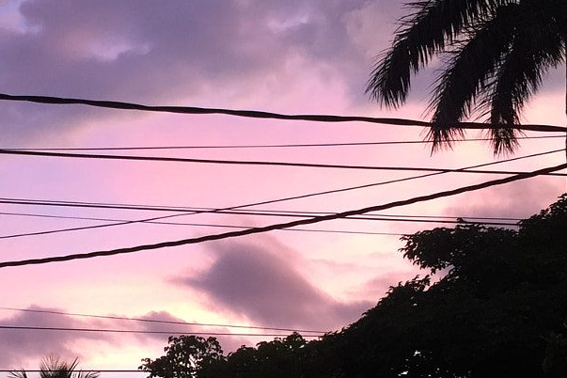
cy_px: 296
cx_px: 87
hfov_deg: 24.8
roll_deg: -1.2
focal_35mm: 80
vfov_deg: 16.9
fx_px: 1260
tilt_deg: +14.3
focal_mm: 4.15
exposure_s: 1/33
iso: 100
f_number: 2.2
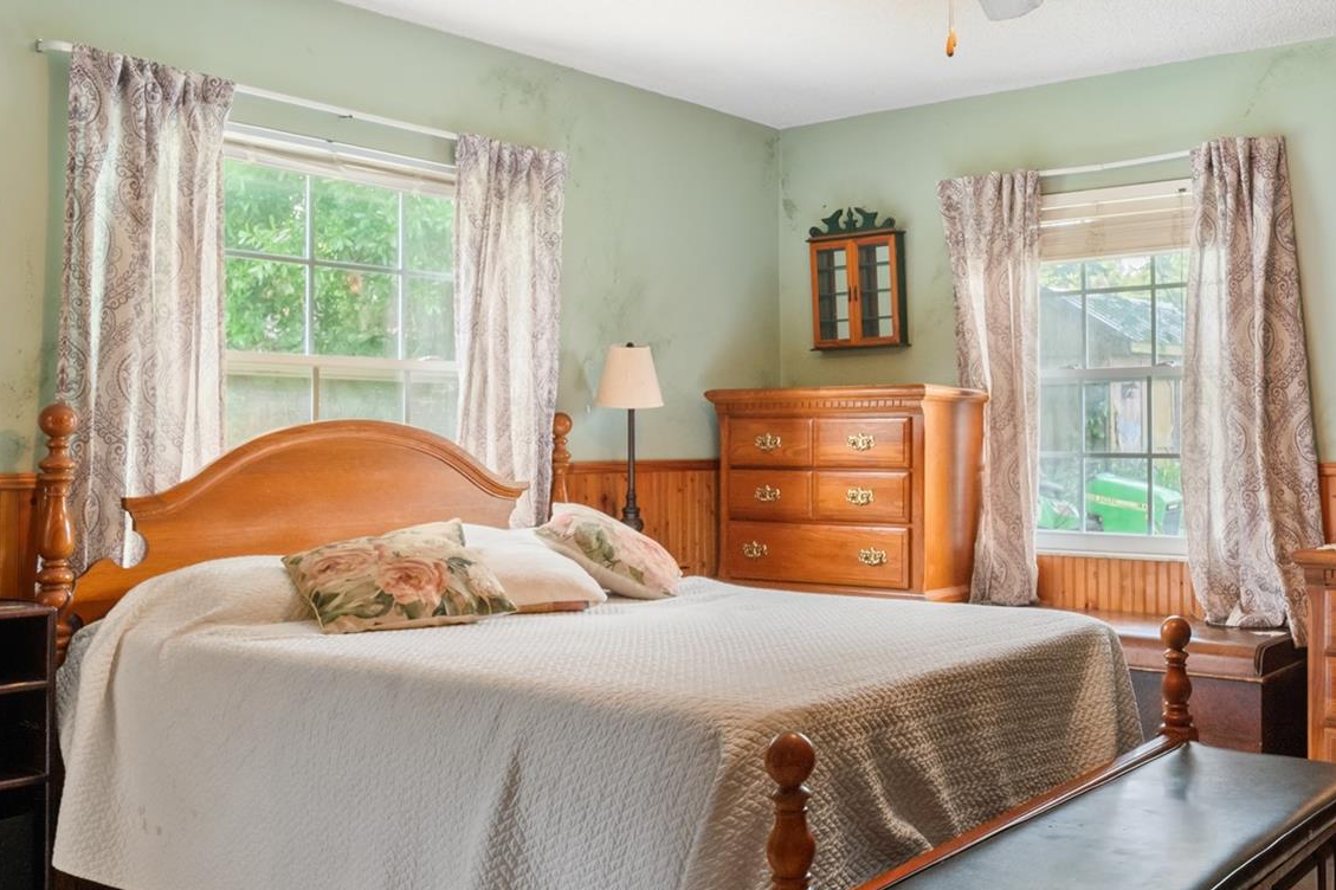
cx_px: 934
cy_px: 432
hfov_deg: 54.2
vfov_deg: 38.9
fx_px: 1261
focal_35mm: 34
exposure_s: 1
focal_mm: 16
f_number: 8
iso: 400
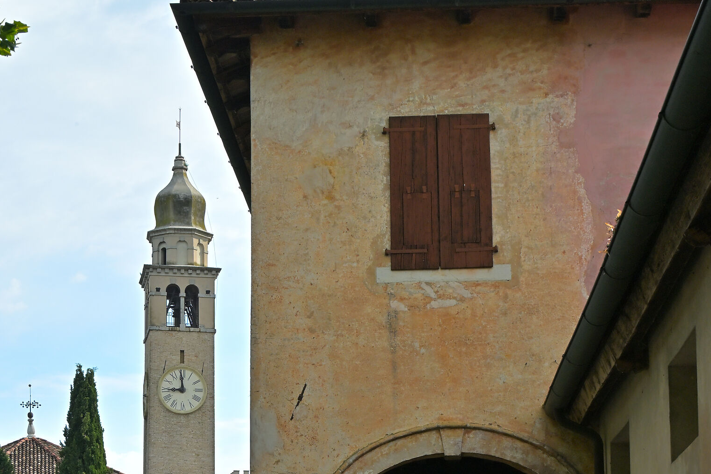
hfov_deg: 25.7
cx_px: 363
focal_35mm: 79
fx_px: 1560
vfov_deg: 17.0
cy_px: 453
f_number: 20
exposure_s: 1/60
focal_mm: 50
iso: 400
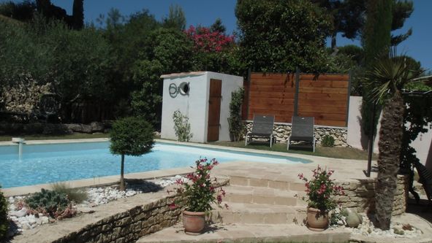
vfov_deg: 28.3
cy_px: 141
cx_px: 219
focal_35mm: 42
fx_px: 481
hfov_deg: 48.3
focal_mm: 6.67
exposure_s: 1/1000
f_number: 3.9
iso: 64
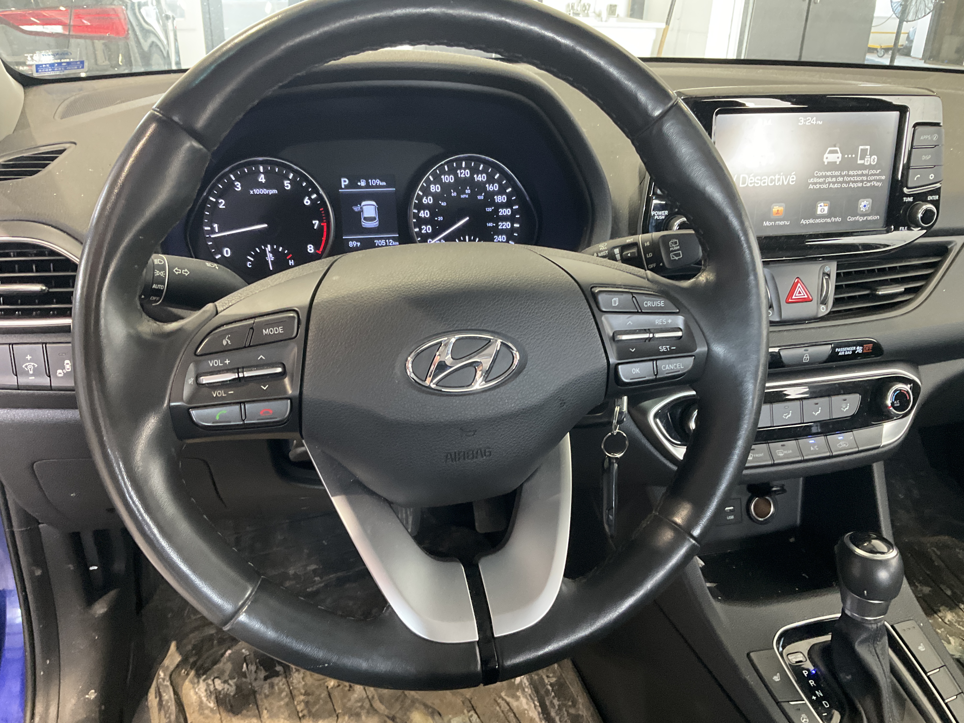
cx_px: 482
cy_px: 362
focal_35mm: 29
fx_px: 808
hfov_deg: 61.7
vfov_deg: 48.2
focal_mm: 3
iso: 320
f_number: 1.8
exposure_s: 1/51
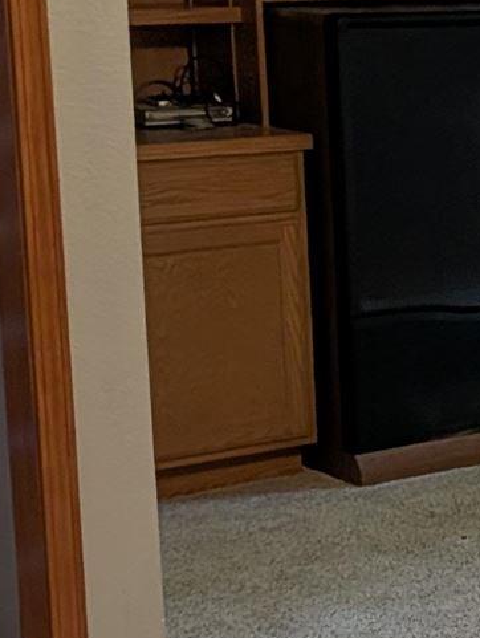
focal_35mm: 115
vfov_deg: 17.1
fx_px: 2121
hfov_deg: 11.4
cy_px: 297
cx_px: 1022
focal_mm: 6.9
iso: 15
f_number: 1.68
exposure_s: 1/130
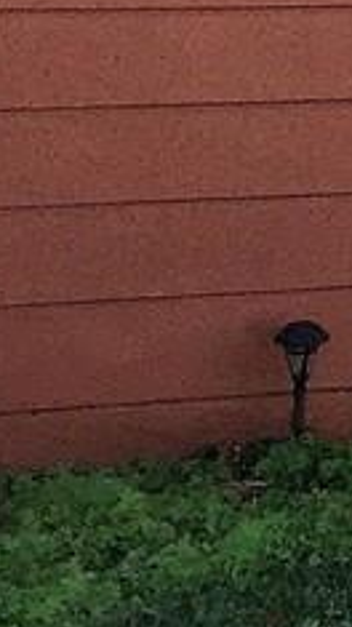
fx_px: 3571
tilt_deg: +2.7
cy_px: -350
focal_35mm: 215
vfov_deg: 9.7
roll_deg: -3.6
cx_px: 1376
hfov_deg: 5.1
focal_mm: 4.15
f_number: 2.2
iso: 32
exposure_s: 1/1068
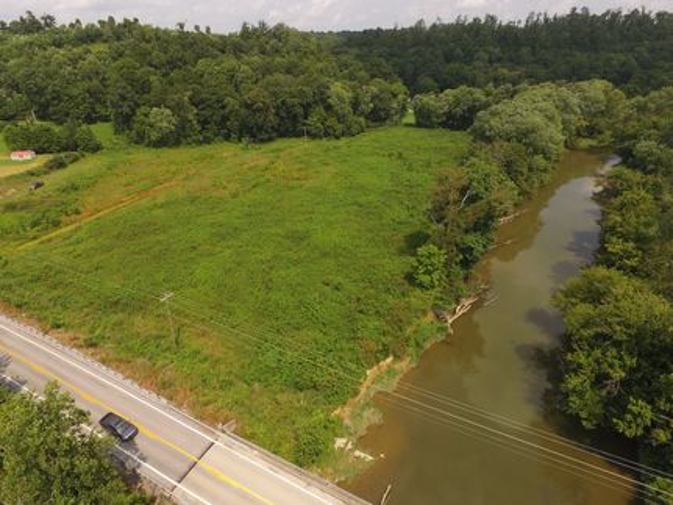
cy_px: 252
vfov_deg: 65.9
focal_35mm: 20
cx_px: 336
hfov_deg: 81.8
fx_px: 389
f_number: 2.8
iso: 100
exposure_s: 1/909
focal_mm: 3.61
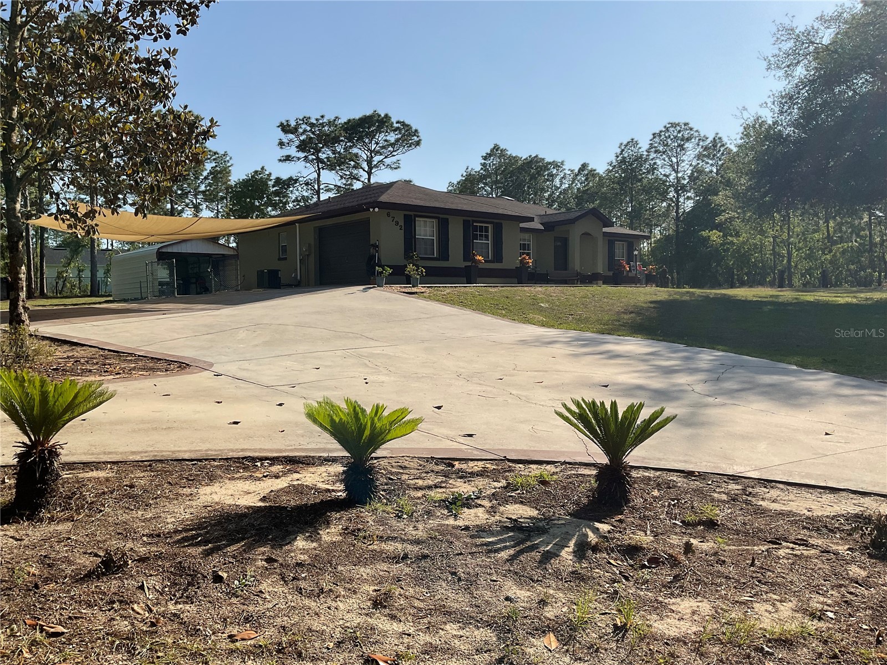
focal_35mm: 29
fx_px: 743
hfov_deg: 61.7
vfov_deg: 48.2
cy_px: 332
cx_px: 444
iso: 16
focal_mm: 3
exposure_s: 1/2667
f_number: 1.8
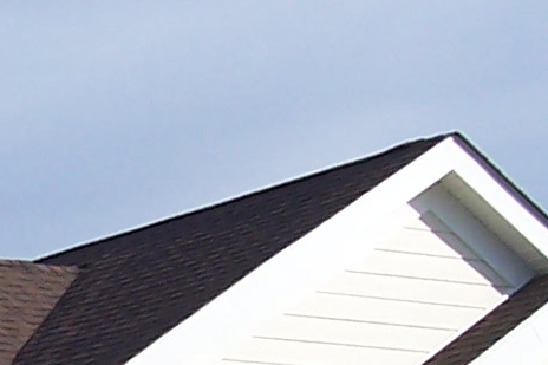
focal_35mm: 195
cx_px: -261
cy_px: 581
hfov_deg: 10.2
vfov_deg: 6.9
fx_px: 2967
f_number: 5.6
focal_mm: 5.6
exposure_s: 1/500
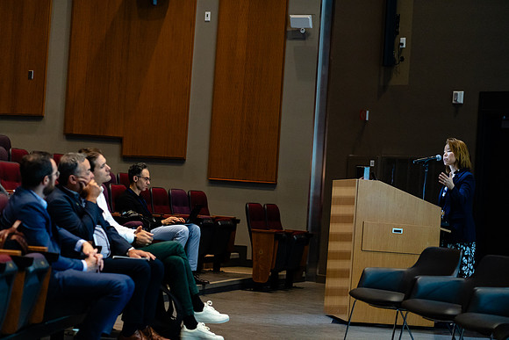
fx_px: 1202
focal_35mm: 85
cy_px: 170
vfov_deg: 16.1
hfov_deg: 23.9
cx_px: 254
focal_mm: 85
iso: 4000
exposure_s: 1/200
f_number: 2.8
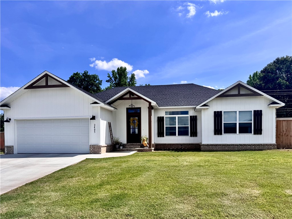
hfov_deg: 71.6
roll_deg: +0.3
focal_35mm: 24
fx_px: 202
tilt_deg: +4.9
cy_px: 110
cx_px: 146
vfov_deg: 56.8
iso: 80
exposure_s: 1/10417
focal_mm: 6.76
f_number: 1.78
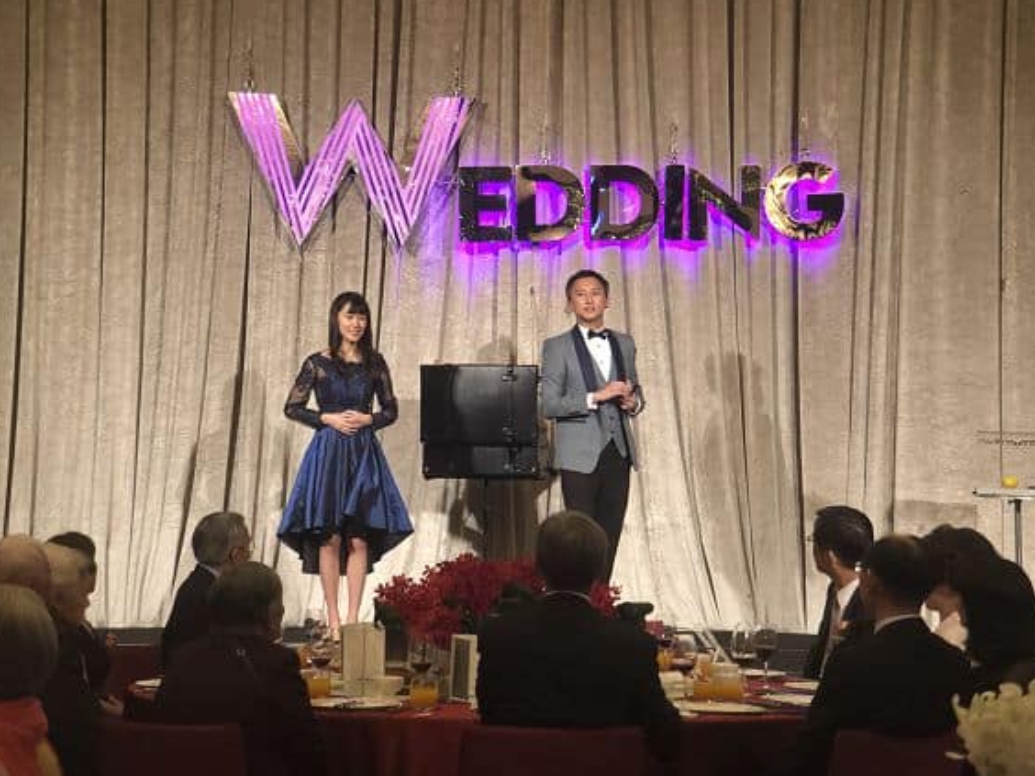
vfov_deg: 24.8
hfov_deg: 32.7
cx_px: 459
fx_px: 1764
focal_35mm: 59
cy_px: 341
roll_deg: +0.2
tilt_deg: +4.7
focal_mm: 6
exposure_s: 1/30
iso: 100
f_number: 2.4
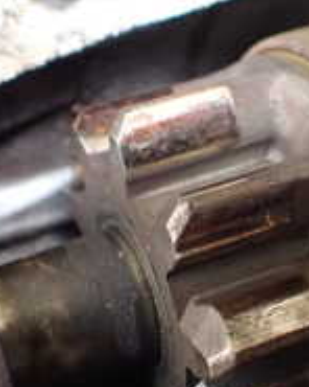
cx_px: 211
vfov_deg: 20.1
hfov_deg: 16.2
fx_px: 1086
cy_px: 234
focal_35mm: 95
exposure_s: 1/125
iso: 640
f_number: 2.3
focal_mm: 5.4
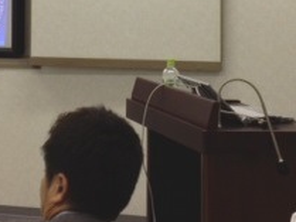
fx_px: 684
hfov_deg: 23.6
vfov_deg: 18.2
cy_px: 37
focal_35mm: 80
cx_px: 275
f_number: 2.4
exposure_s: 1/40
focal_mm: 4.28
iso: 64
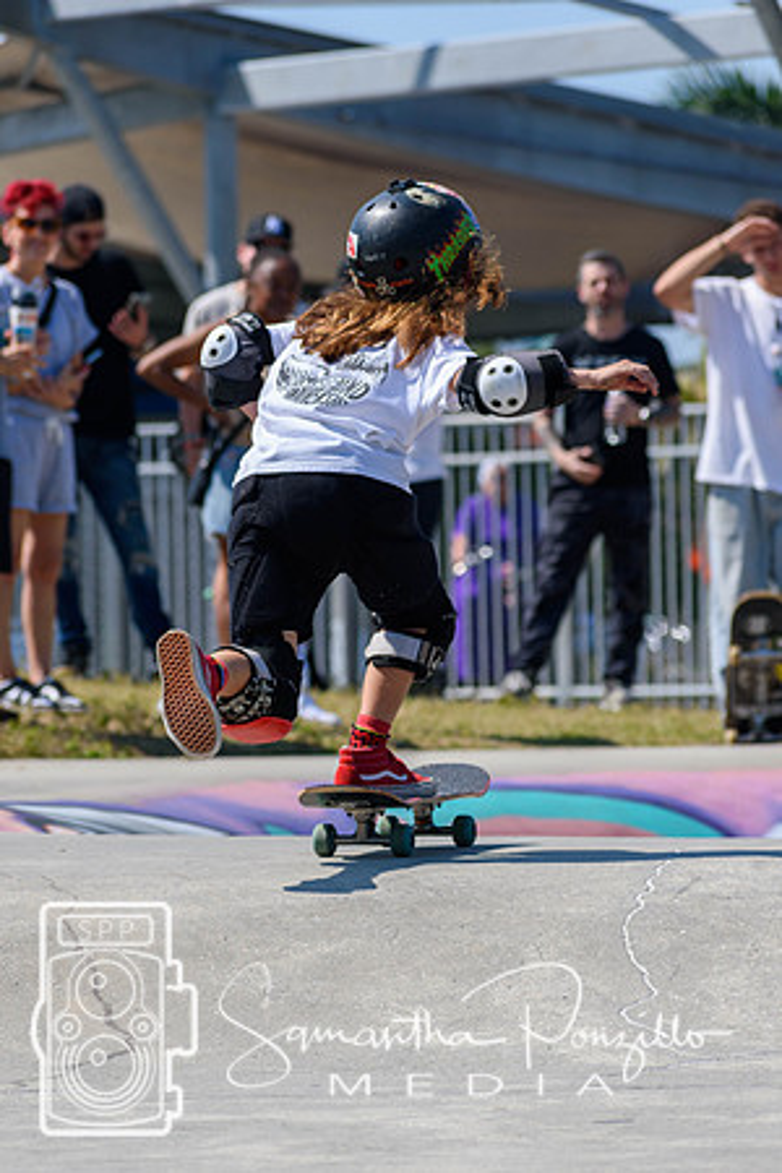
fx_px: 7331
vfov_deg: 9.1
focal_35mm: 225
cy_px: 586
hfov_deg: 6.1
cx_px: 391
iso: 280
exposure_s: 1/2000
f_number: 5.6
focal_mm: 150
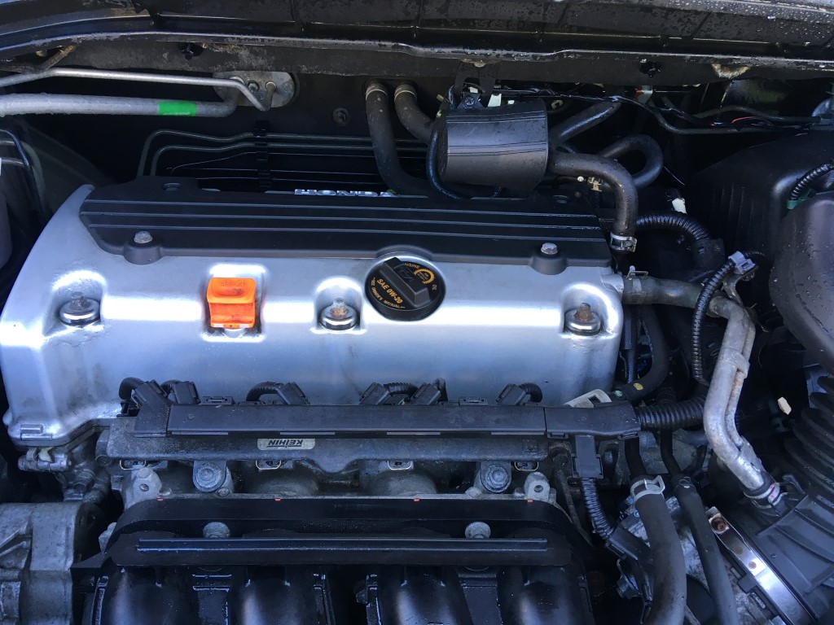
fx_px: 699
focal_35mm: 29
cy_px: 312
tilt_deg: -44.7
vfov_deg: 48.2
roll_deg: -5.8
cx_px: 417
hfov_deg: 61.7
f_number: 2.2
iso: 25
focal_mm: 4.15
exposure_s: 1/30
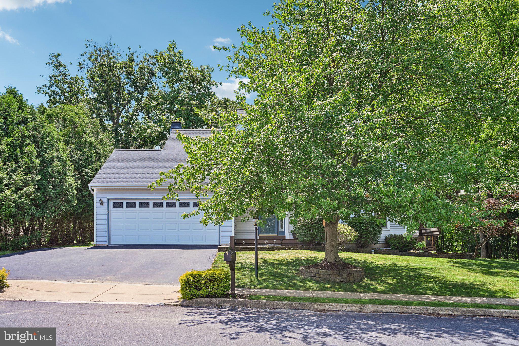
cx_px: 260
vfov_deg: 43.6
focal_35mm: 30
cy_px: 173
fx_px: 432
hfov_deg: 61.9
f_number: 8
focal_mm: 30
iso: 800
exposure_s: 1/500
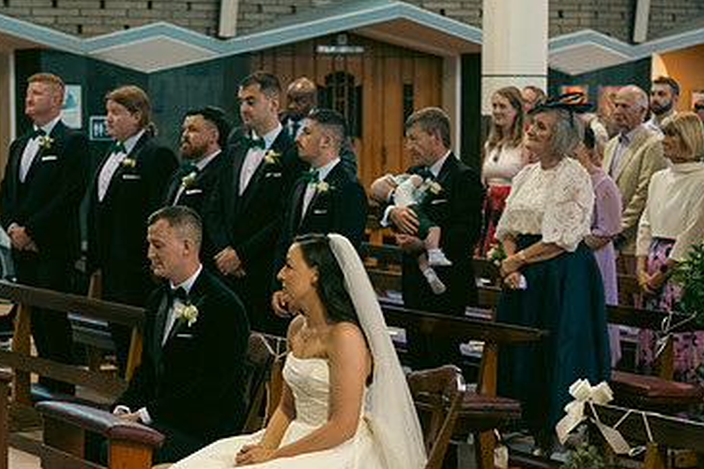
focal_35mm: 111
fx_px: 2170
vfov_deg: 12.3
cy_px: 324
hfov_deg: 18.4
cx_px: 300
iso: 1000
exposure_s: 1/160
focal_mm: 70
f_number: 3.5
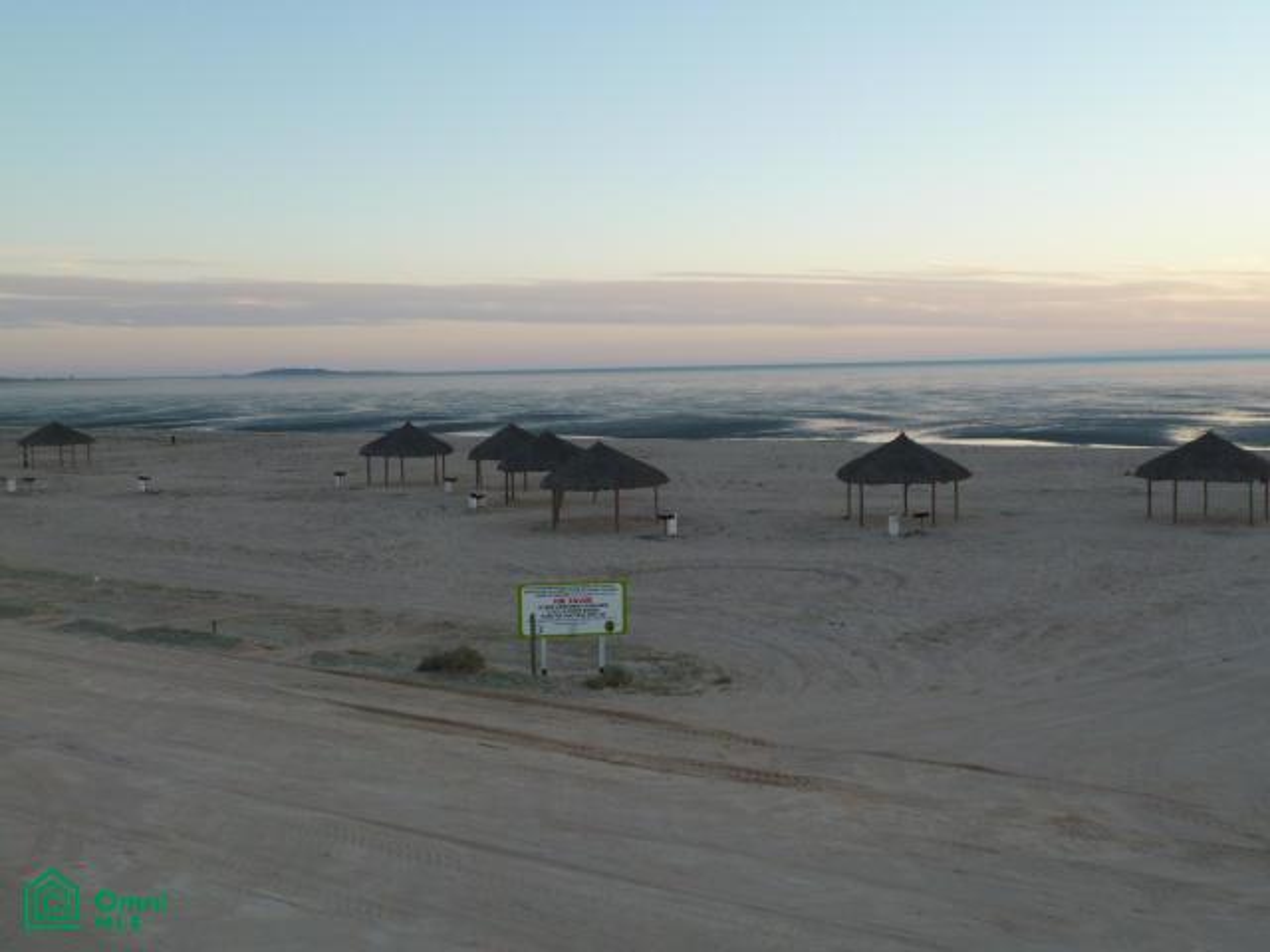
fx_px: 1357
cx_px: 635
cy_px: 476
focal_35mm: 37
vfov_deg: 38.7
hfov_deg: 50.1
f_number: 3.6
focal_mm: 6.1
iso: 80
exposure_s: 1/50
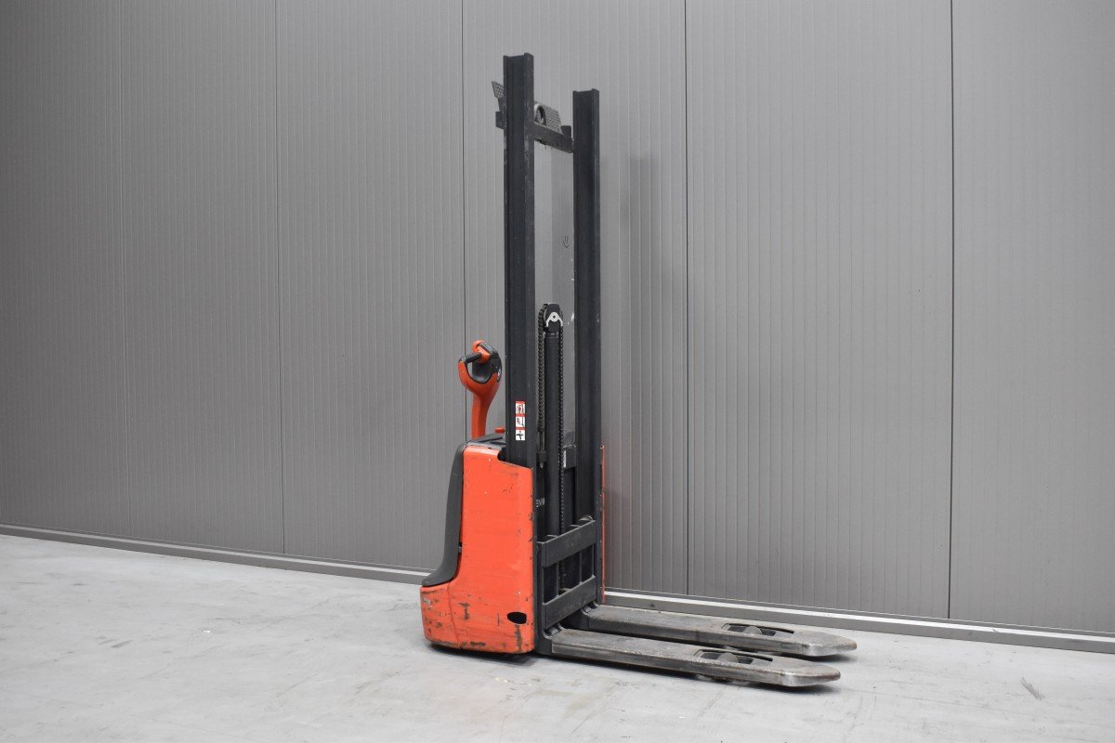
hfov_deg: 57.2
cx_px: 558
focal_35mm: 33
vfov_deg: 40.0
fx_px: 1022
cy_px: 372
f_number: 5
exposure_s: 1/40
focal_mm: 22
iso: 1600
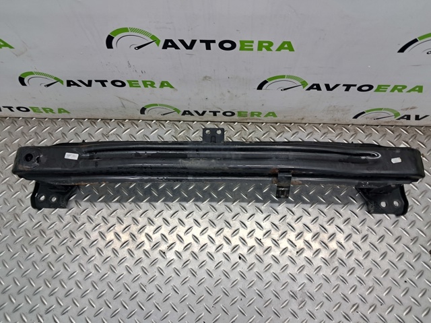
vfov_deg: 51.3
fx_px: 336
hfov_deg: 65.4
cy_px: 162
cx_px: 216
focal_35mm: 27
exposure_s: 1/50
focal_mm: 4
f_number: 1.8
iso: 64
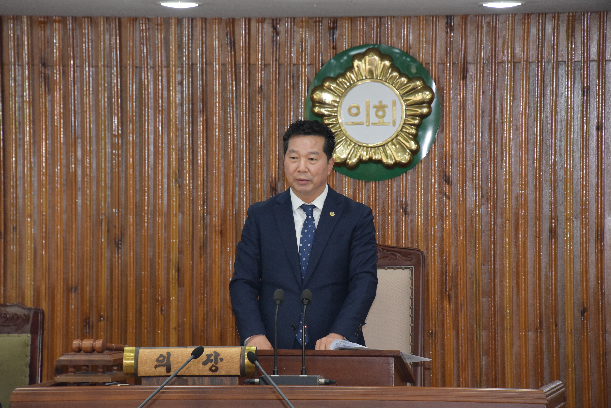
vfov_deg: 5.5
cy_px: 204
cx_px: 306
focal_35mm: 250
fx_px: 4244
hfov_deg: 8.2
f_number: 8
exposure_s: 1/200
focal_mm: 250
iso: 3600
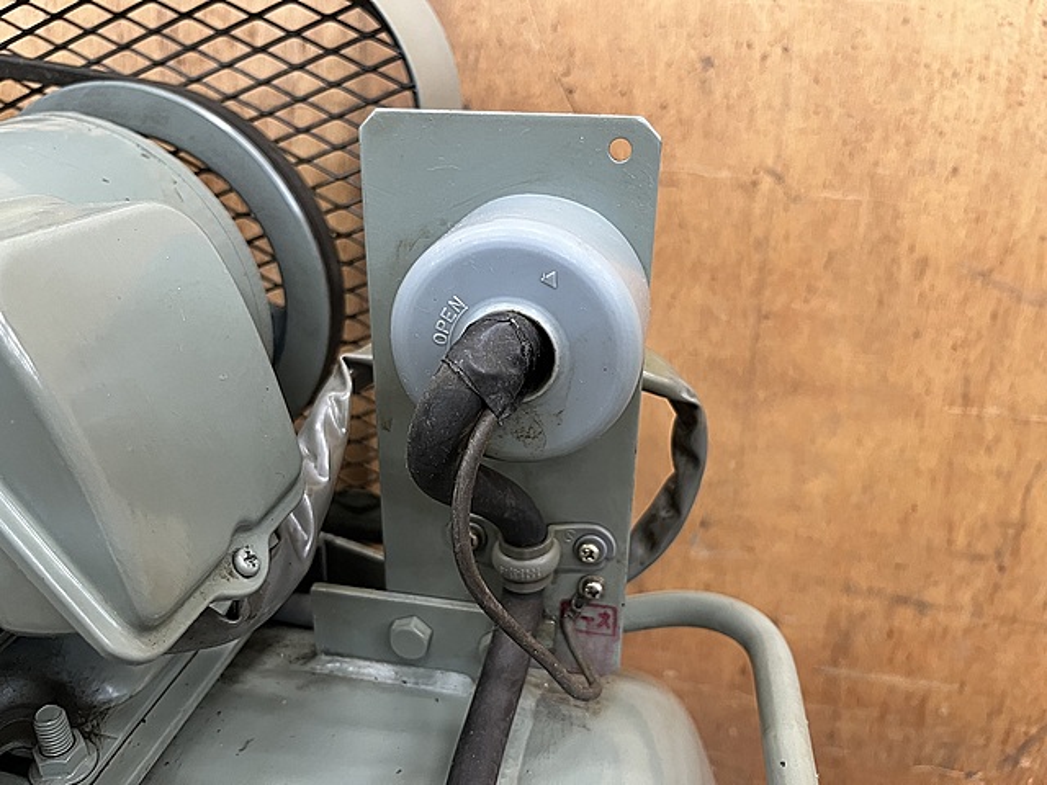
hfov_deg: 67.3
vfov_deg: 53.1
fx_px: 786
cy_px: 392
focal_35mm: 26
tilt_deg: -23.4
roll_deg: -1.0
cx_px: 524
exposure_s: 1/60
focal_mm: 5.1
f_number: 1.6
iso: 250
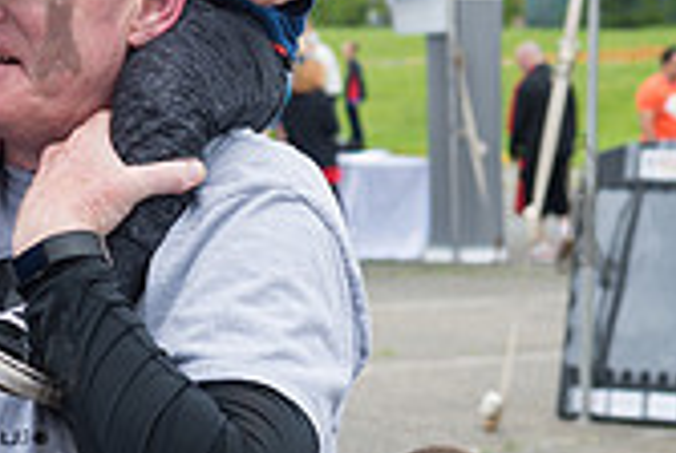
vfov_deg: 8.8
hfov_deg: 13.0
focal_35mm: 156
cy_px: 6
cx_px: 57
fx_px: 2935
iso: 200
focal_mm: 45
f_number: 4.5
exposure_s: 1/400
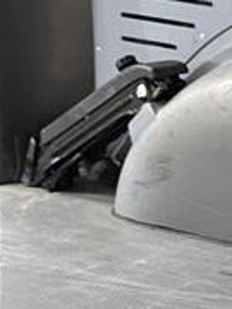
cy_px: 374
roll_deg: -2.2
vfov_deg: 10.1
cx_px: 548
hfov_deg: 7.3
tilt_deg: -21.5
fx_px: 1716
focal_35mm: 192
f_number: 1.78
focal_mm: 6.76
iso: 250
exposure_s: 1/50
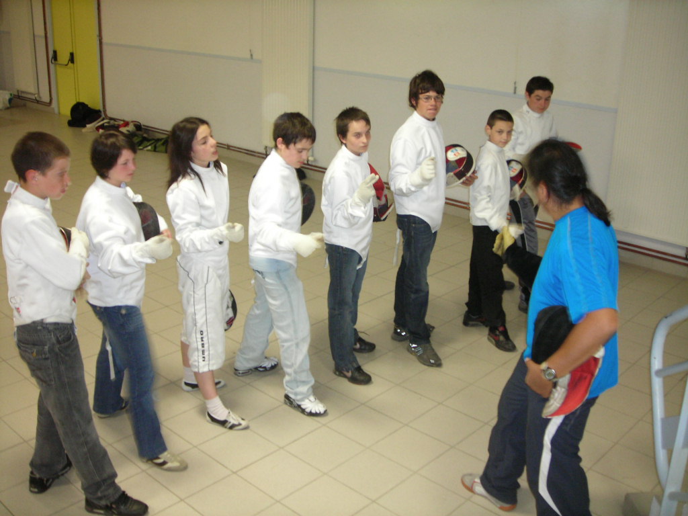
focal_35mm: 38
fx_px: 755
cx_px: 344
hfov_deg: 49.0
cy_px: 258
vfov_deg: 37.7
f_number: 3.2
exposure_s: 1/9.5
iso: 200
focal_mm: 6.3
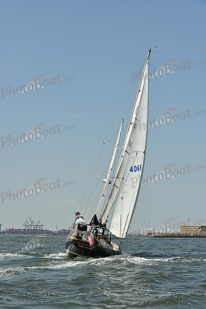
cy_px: 154
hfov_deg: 19.5
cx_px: 103
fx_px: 600
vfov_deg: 28.8
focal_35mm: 70
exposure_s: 1/1250
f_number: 10
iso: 320
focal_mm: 70
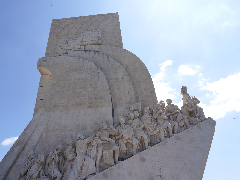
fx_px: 180
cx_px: 112
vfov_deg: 53.1
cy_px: 90
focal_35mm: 26
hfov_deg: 67.2
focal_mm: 24
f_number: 16
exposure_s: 1/100
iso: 100
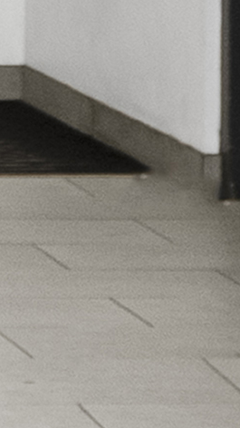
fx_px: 3478
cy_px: -404
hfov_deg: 3.8
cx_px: -483
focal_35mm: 307
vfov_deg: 6.8
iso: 800
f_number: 7.1
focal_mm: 20
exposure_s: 1/6
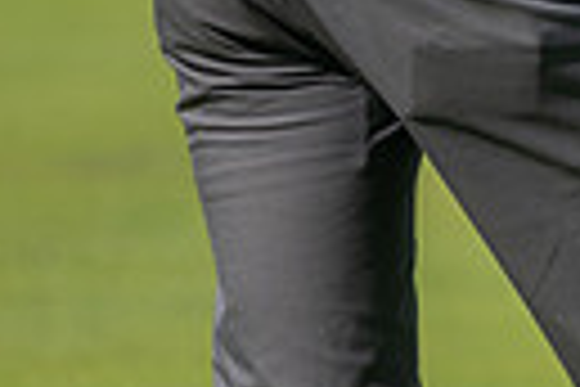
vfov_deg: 1.0
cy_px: -439
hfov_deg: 1.5
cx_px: 1156
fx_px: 21797
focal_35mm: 1353
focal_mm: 300
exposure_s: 1/1600
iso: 200
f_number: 5
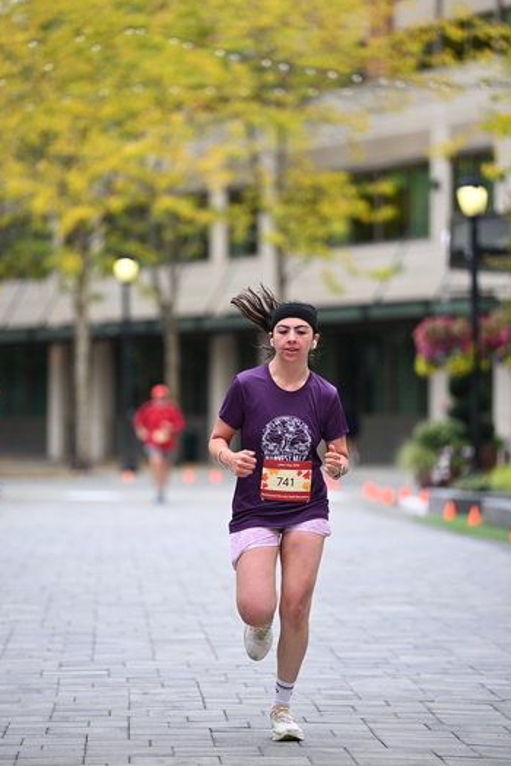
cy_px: 394
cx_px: 252
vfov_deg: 11.9
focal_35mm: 173
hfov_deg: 7.9
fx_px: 3683
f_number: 2.8
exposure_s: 1/1600
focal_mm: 165
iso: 640
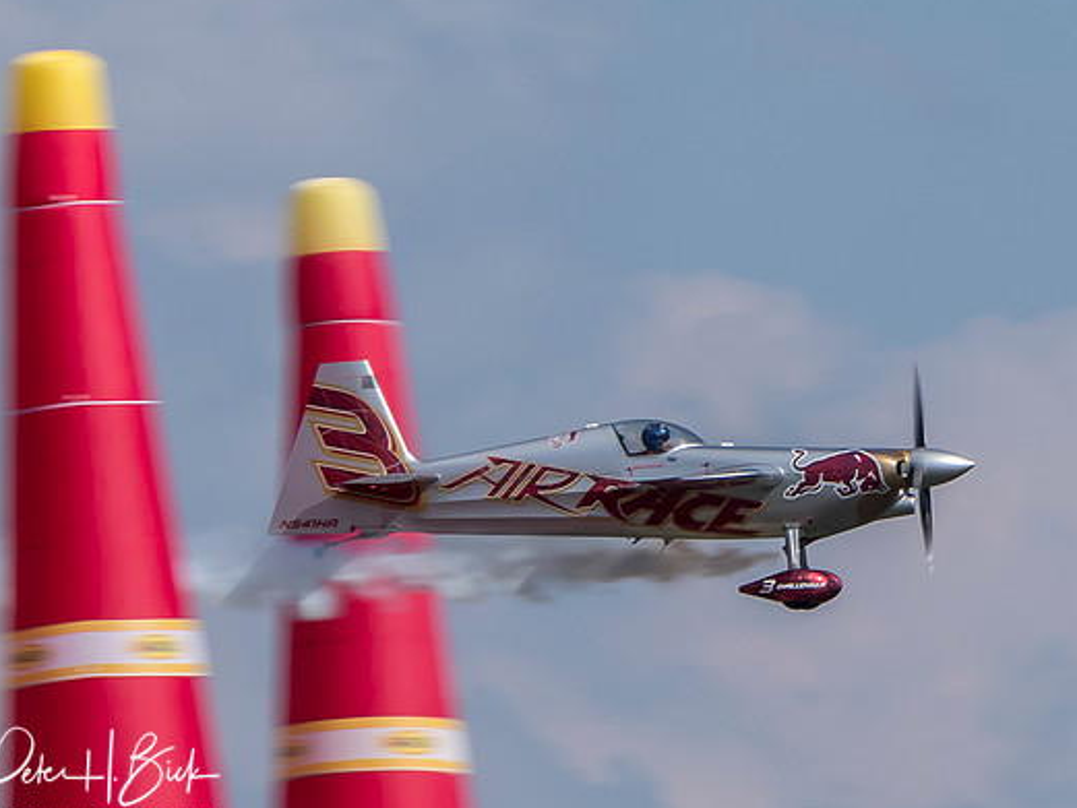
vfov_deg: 1.3
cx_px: 417
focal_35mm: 1106
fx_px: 34419
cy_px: 556
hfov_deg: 1.8
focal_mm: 204
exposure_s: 1/320
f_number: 11
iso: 200
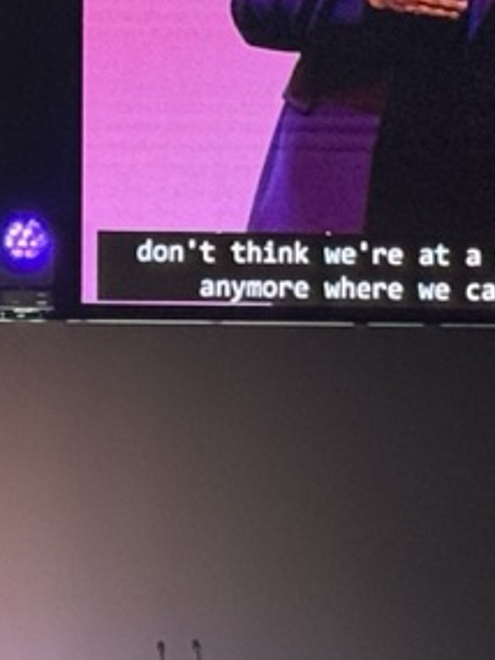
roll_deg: -0.6
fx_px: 5449
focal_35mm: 286
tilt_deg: +3.3
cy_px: 351
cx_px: -606
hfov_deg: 5.1
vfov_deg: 6.9
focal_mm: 6.76
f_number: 1.78
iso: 125
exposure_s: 1/100
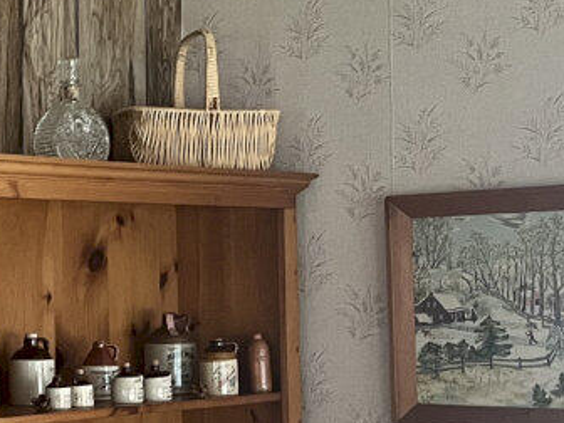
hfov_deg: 18.0
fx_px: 1678
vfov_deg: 14.4
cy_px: 264
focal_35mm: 103
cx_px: -142
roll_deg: +1.8
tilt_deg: -0.4
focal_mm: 5.7
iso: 250
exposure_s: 1/60
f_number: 1.5
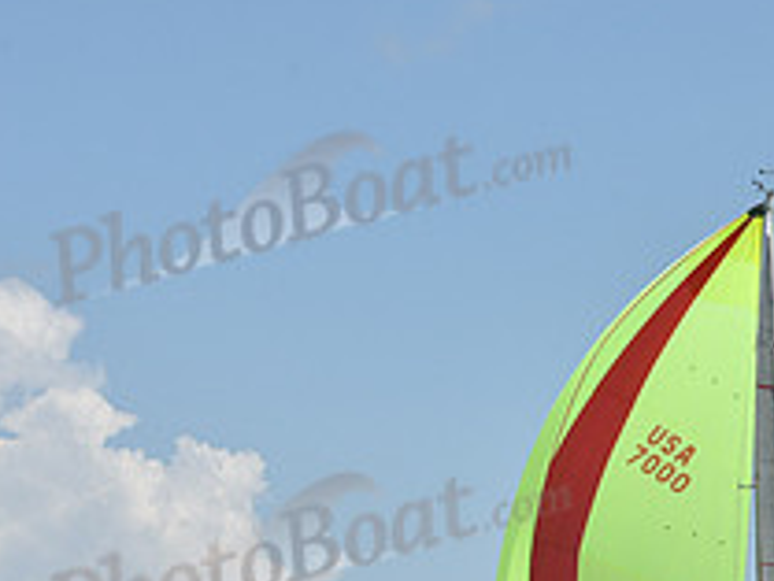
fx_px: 5123
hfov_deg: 8.6
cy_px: 690
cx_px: 767
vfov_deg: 6.5
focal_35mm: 229
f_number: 10
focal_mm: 86
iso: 320
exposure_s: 1/1000
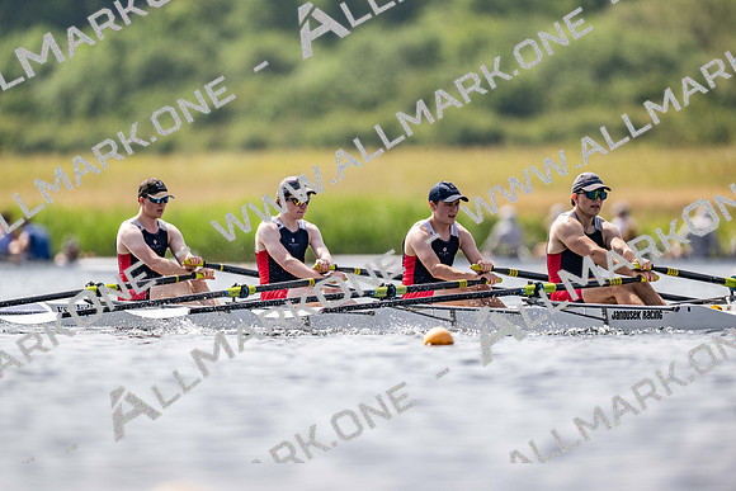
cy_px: 246
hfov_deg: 3.4
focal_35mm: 600
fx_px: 12269
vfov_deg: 2.3
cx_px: 368
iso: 160
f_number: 4
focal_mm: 600
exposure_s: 1/2500
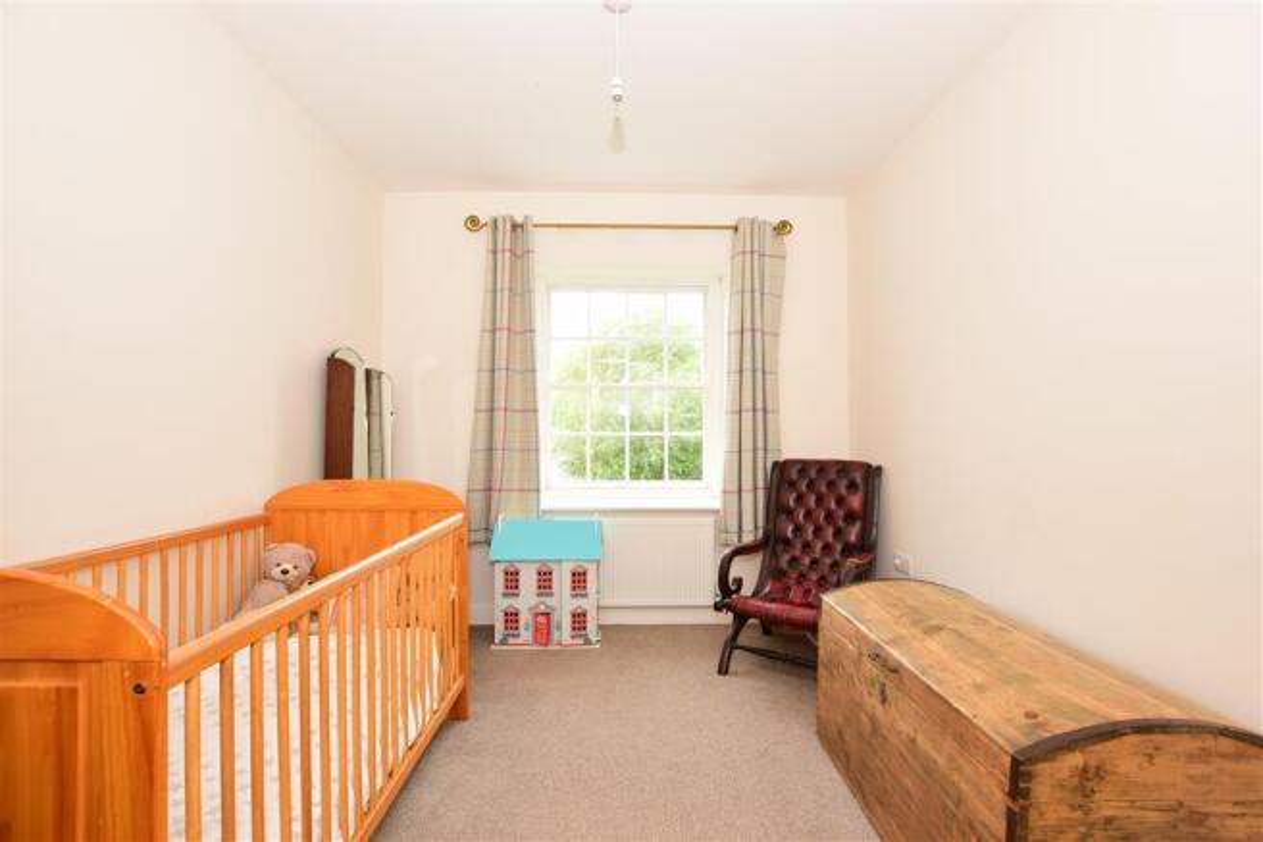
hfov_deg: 100.4
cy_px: 421
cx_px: 632
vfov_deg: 77.3
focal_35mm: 15
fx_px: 526
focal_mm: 10
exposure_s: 1/50
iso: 400
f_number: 8
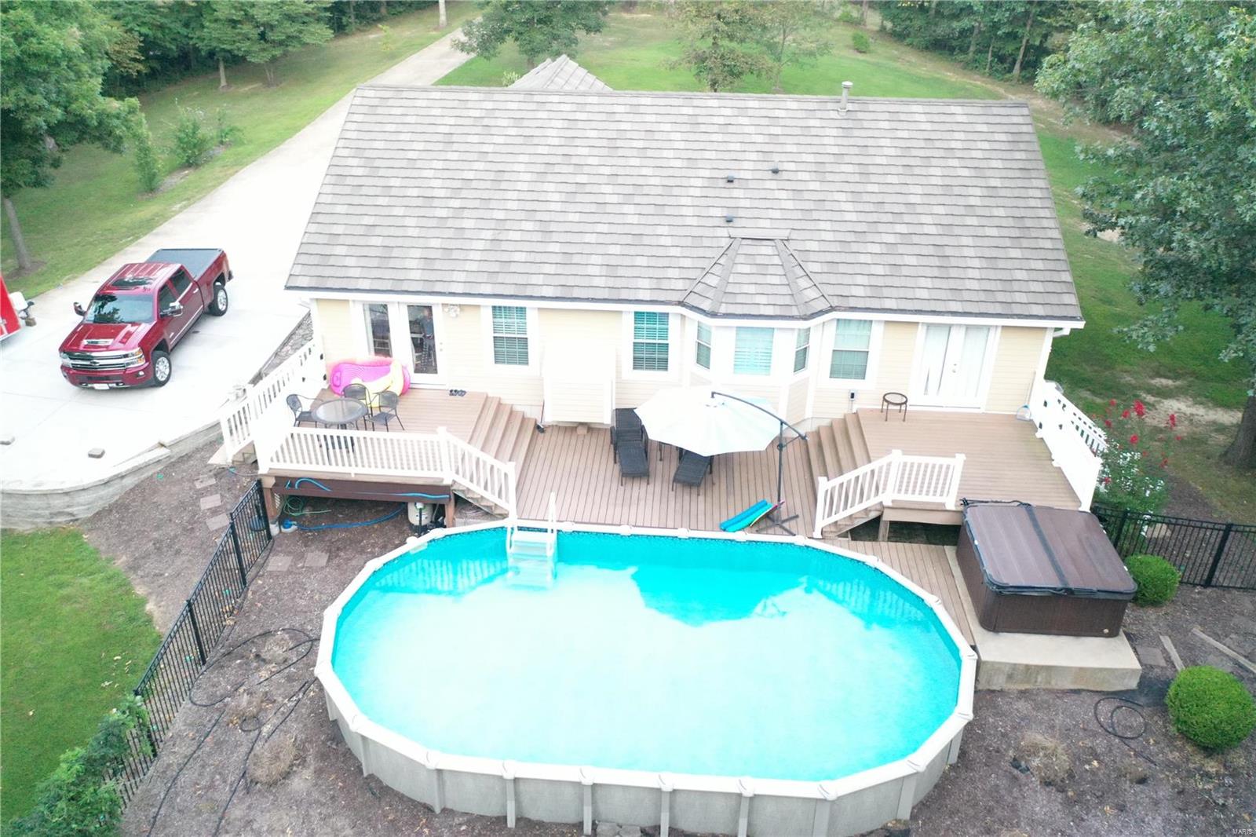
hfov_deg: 65.5
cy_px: 418
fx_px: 977
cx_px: 628
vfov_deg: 46.4
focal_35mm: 28
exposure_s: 1/5
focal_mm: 10.26
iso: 1600
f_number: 2.8
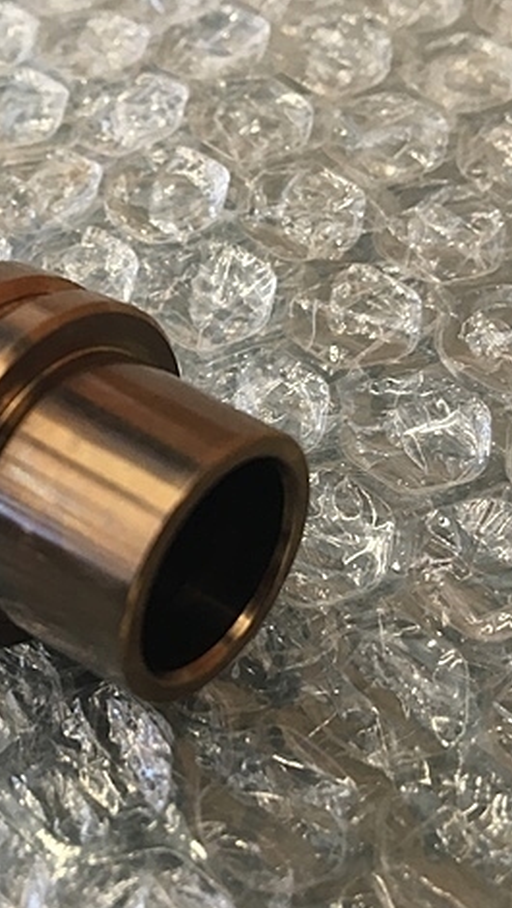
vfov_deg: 47.3
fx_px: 1036
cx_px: 46
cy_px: 456
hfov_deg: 26.8
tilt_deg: -56.5
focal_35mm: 43
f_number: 2.2
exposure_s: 1/30
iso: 64
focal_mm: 4.15
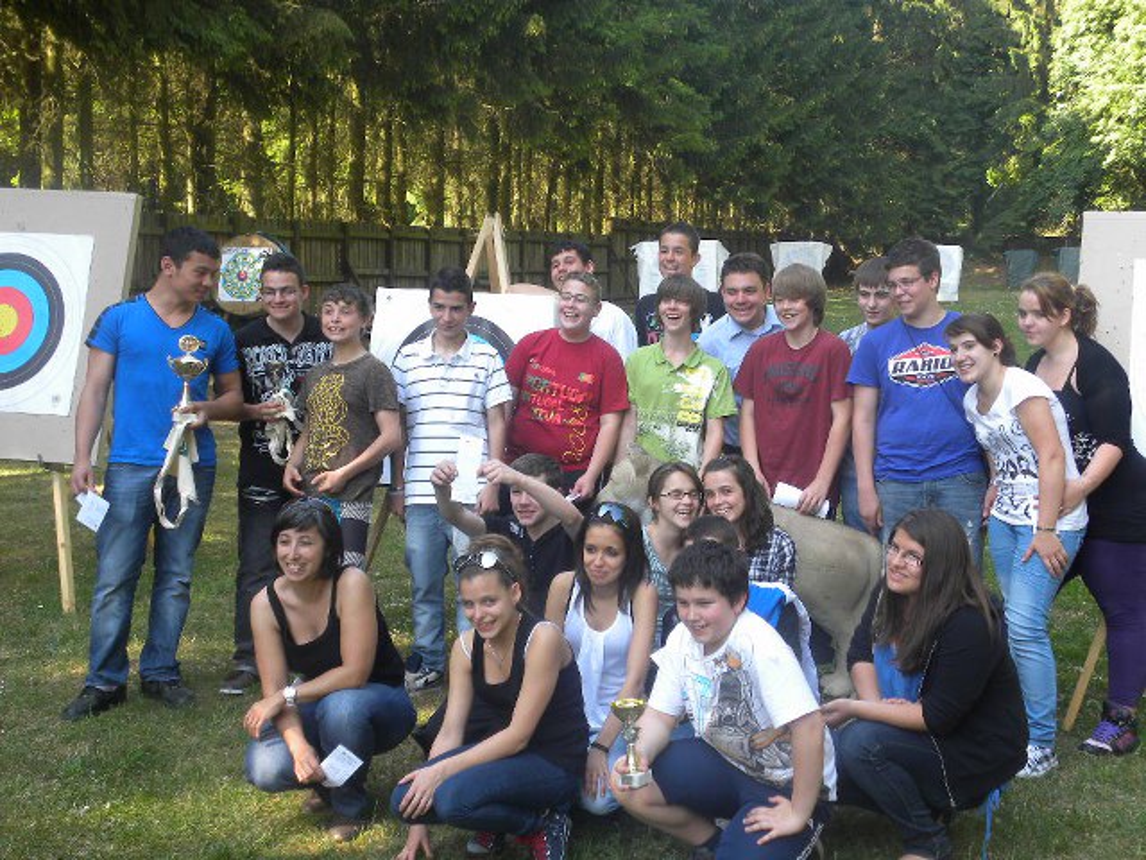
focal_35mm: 52
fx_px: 1722
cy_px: 430
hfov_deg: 36.8
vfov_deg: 28.0
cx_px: 573
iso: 76
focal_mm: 9.2
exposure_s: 1/72.4
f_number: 3.5
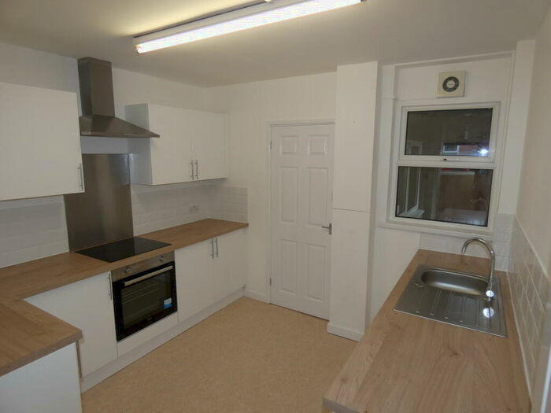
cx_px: 276
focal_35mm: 20
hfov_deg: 81.7
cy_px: 206
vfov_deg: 66.0
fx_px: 318
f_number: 2.8
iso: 80
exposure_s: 1/60
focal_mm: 3.6
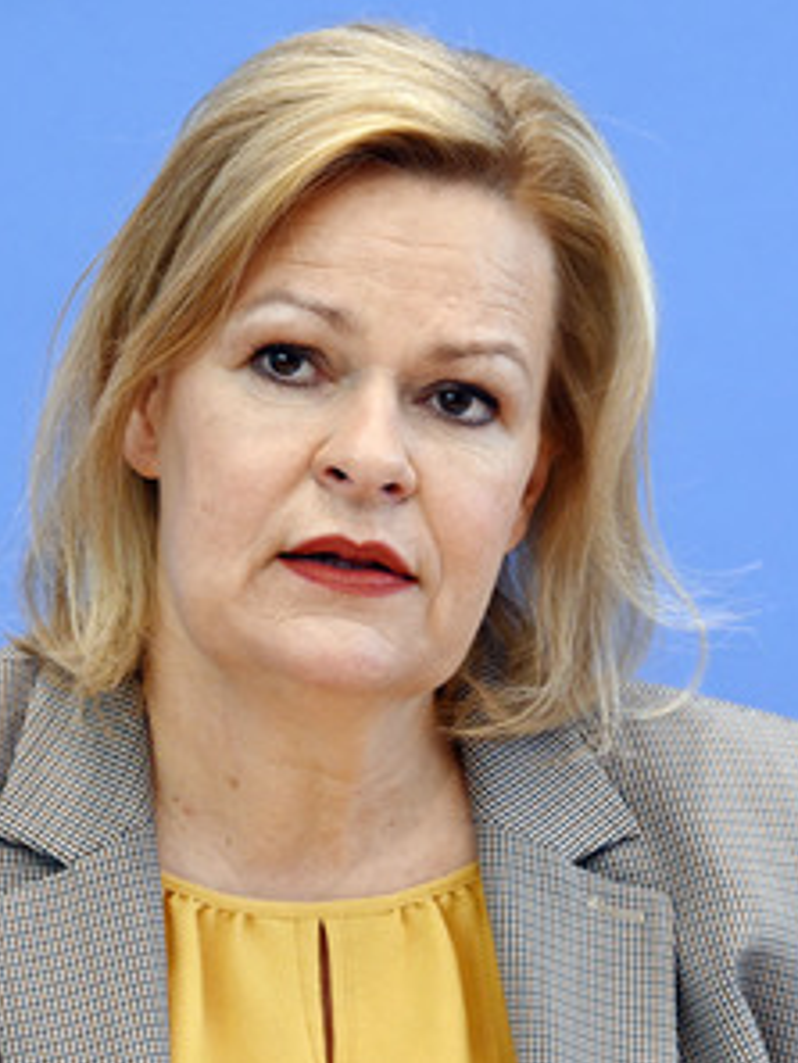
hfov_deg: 6.0
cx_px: 367
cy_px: 533
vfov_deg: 8.0
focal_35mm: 248
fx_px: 7617
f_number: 9
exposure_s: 1/320
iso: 4000
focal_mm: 170
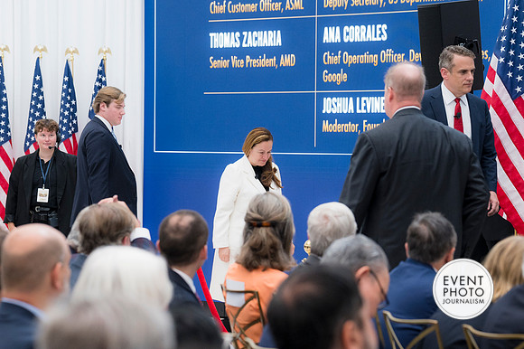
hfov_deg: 14.6
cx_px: 262
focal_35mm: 141
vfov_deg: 9.7
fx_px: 2051
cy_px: 174
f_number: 4
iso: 720
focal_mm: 94
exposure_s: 1/160
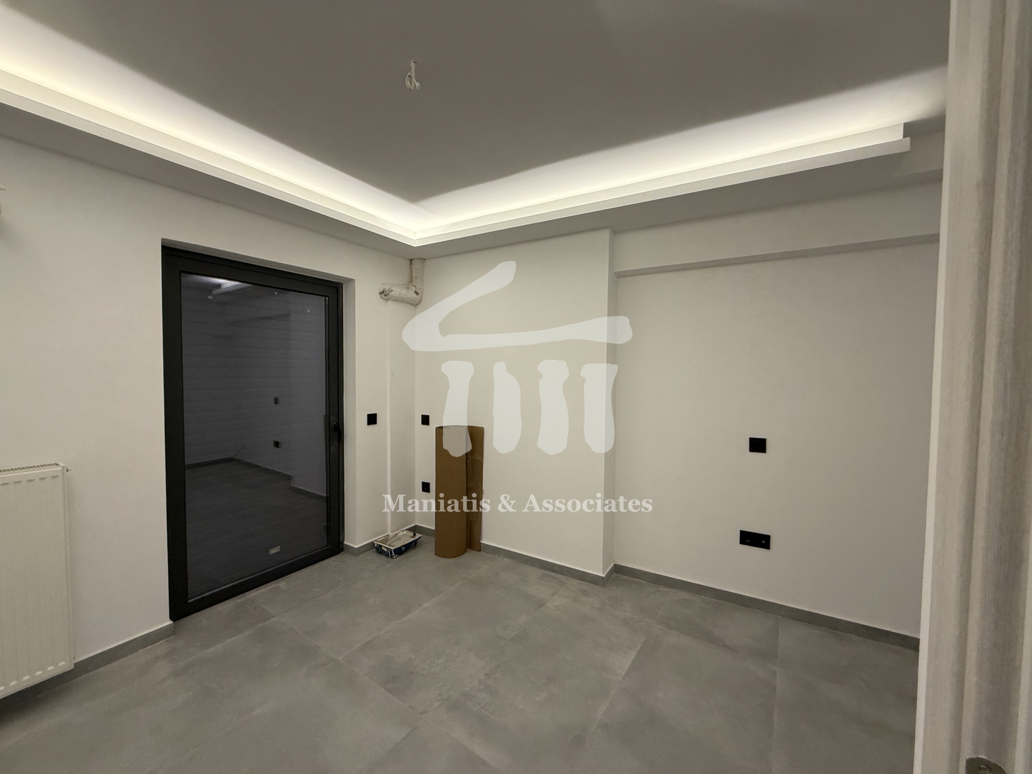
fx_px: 417
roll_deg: -0.7
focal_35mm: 14
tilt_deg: -1.9
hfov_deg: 102.1
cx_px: 516
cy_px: 387
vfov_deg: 85.7
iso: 400
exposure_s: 1/100
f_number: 2.2
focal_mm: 2.22
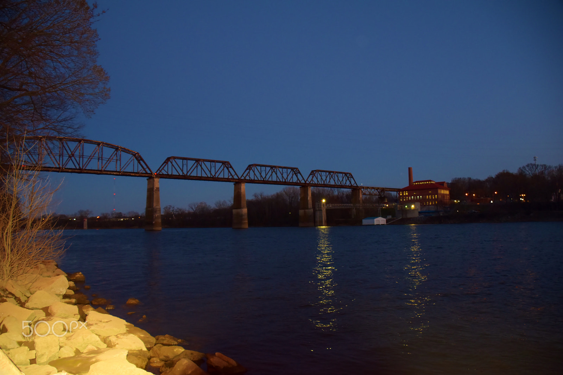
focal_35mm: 27
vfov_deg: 47.9
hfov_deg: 67.4
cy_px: 188
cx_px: 282
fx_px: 422
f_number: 3.5
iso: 800
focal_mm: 18
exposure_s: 1/30
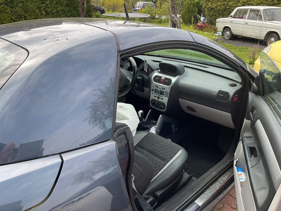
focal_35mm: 29
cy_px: 106
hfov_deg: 61.7
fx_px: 235
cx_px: 140
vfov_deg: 48.2
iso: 16
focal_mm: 3
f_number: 1.8
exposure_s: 1/280
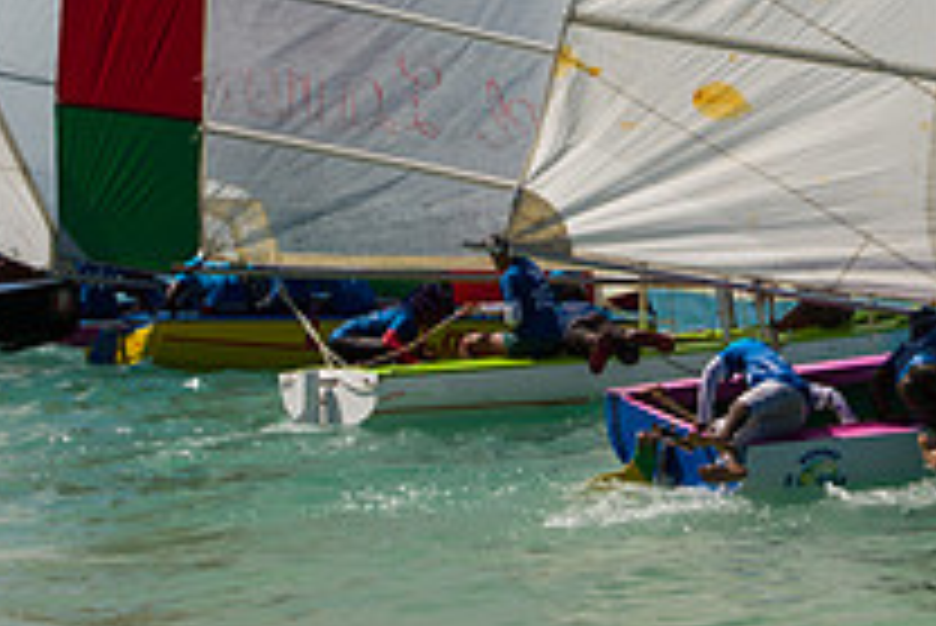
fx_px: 5073
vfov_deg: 7.0
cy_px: 72
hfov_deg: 10.5
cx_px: 702
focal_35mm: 195
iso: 100
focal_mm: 70
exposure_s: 1/1000
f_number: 8
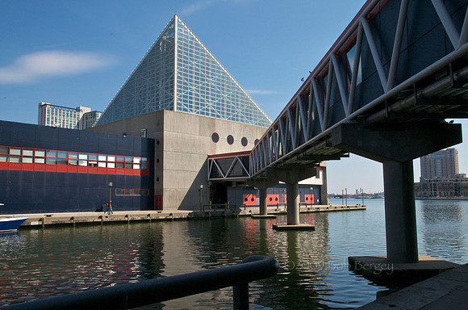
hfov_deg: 57.3
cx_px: 234
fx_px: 428
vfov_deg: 39.8
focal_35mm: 33
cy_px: 155
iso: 400
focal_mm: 22
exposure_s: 1/125
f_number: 27
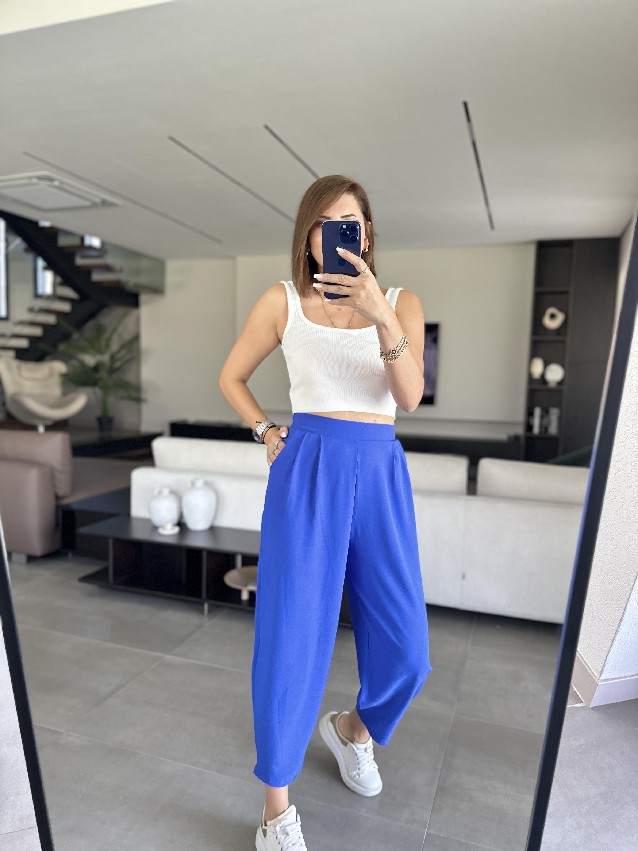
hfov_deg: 56.8
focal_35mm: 24
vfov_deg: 71.6
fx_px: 590
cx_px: 319
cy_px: 426
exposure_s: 1/60
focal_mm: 6.86
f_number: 1.78
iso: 320
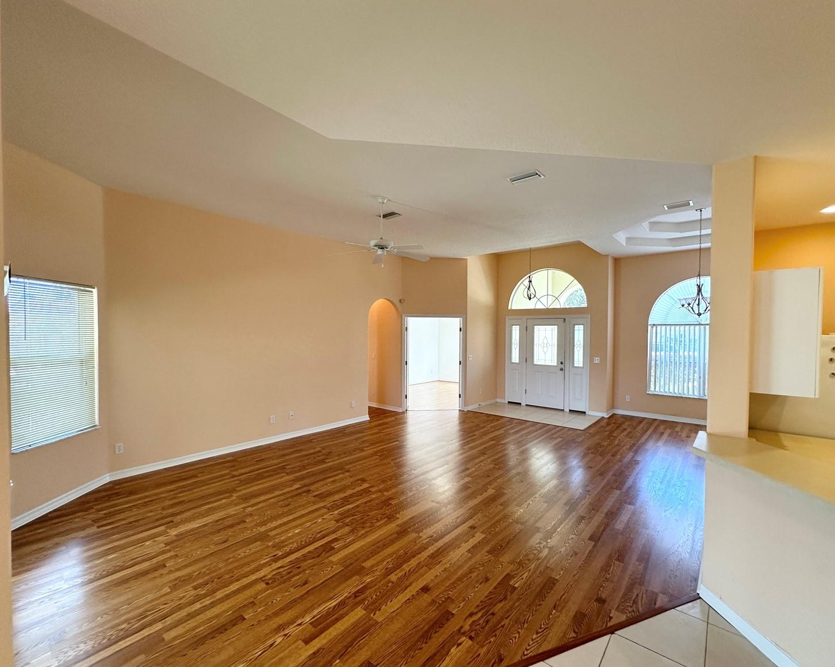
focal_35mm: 15
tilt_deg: -0.4
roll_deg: -0.1
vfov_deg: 84.0
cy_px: 340
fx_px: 371
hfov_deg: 96.7
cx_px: 446
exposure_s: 1/120
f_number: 2.2
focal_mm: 2.22
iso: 125
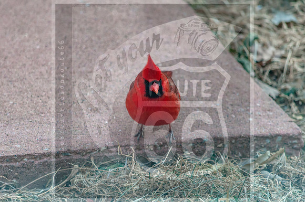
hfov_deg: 4.6
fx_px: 3807
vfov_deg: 3.0
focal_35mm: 450
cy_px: 101
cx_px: 152
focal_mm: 300
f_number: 5.6
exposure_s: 1/250
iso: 800
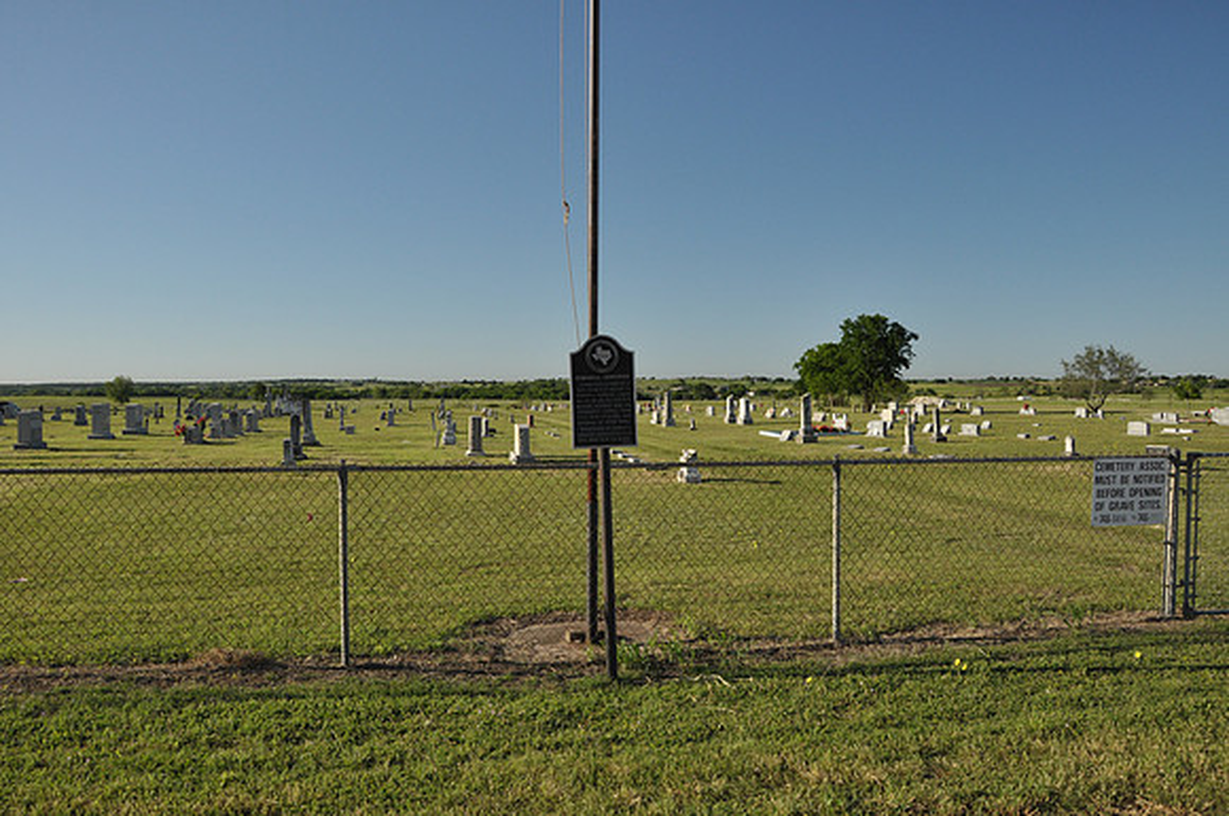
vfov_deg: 47.8
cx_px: 614
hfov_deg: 67.5
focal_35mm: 27
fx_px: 920
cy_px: 408
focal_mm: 18
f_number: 9
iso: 400
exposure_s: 1/320
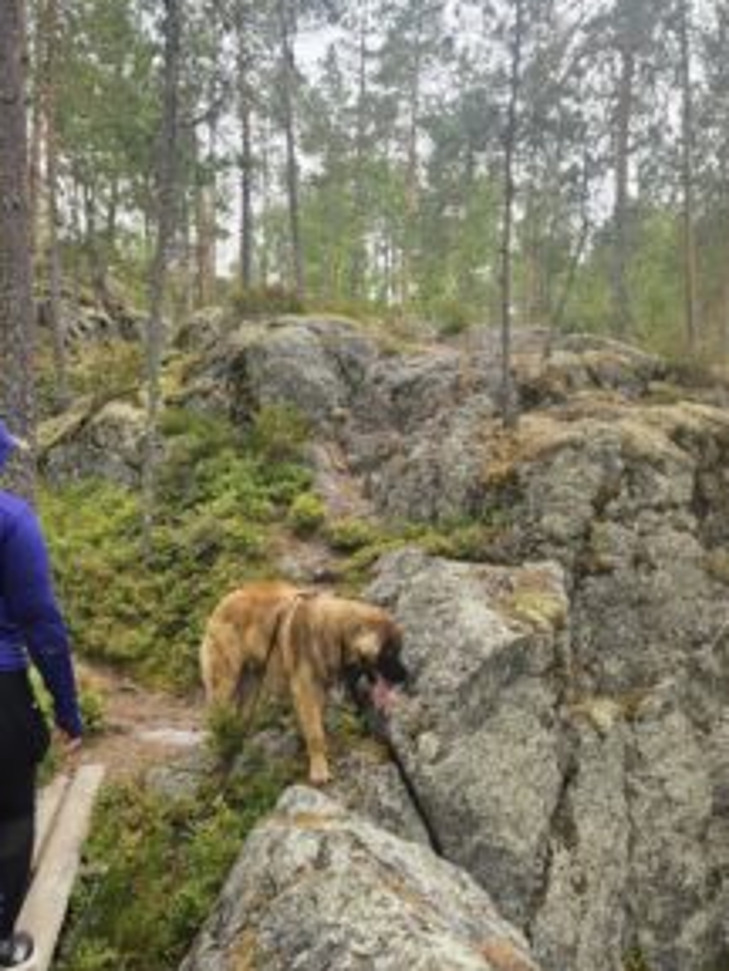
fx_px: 899
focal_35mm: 32
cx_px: 317
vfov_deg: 56.2
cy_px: 597
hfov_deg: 44.1
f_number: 1.8
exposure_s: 1/151
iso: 25
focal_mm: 5.4
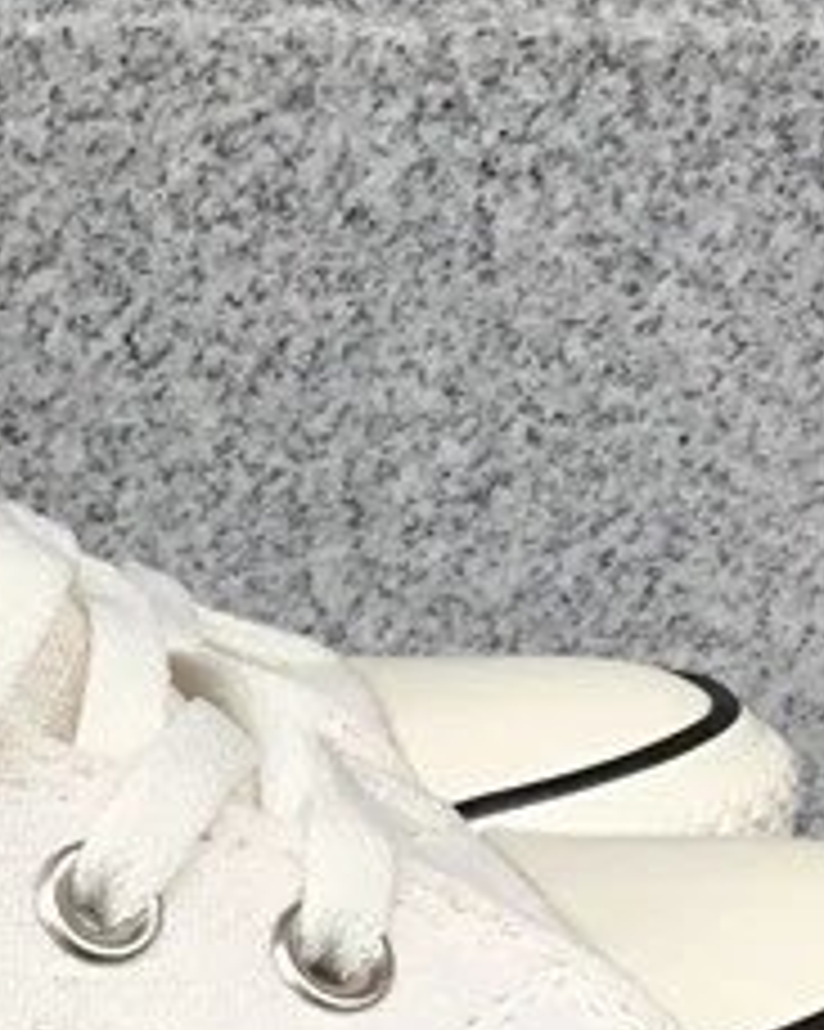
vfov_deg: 15.7
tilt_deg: -18.4
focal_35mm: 119
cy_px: 1167
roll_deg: -0.4
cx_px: -279
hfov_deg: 12.5
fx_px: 3630
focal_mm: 3.3
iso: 25
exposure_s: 1/156
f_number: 2.4
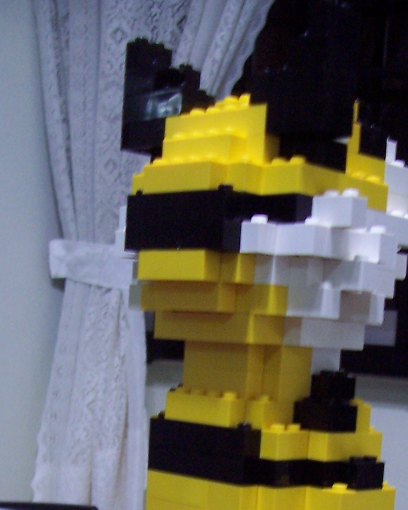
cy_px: 567
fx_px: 1116
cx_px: 219
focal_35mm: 74
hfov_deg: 20.7
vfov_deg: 24.0
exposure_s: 1/8
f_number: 2.7
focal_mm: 5.6
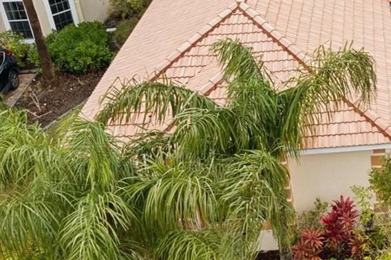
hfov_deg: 29.5
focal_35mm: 62
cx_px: 420
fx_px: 673
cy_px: 71
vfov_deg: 21.7
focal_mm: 8.4
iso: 140
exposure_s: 1/730
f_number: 2.8
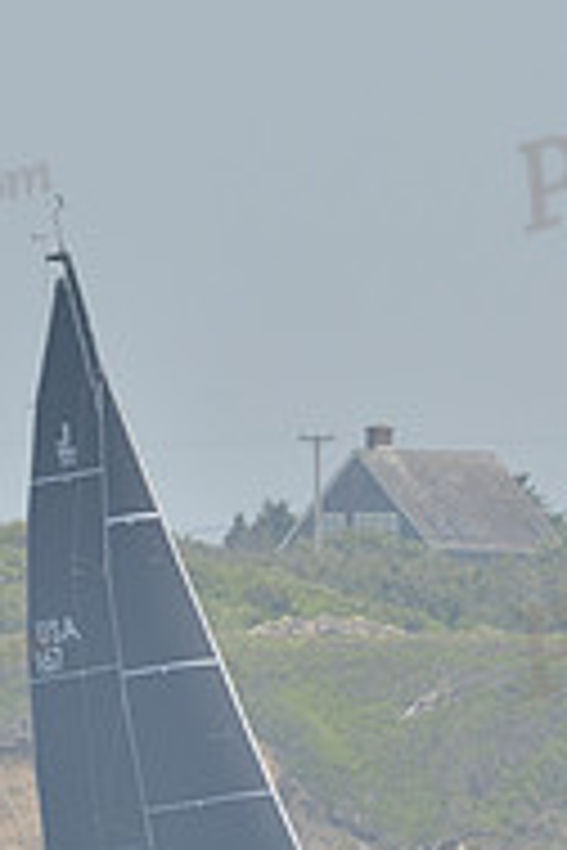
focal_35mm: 736
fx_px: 17387
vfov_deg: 2.8
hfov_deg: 1.9
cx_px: 286
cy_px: 414
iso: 280
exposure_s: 1/1000
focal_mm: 240
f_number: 8
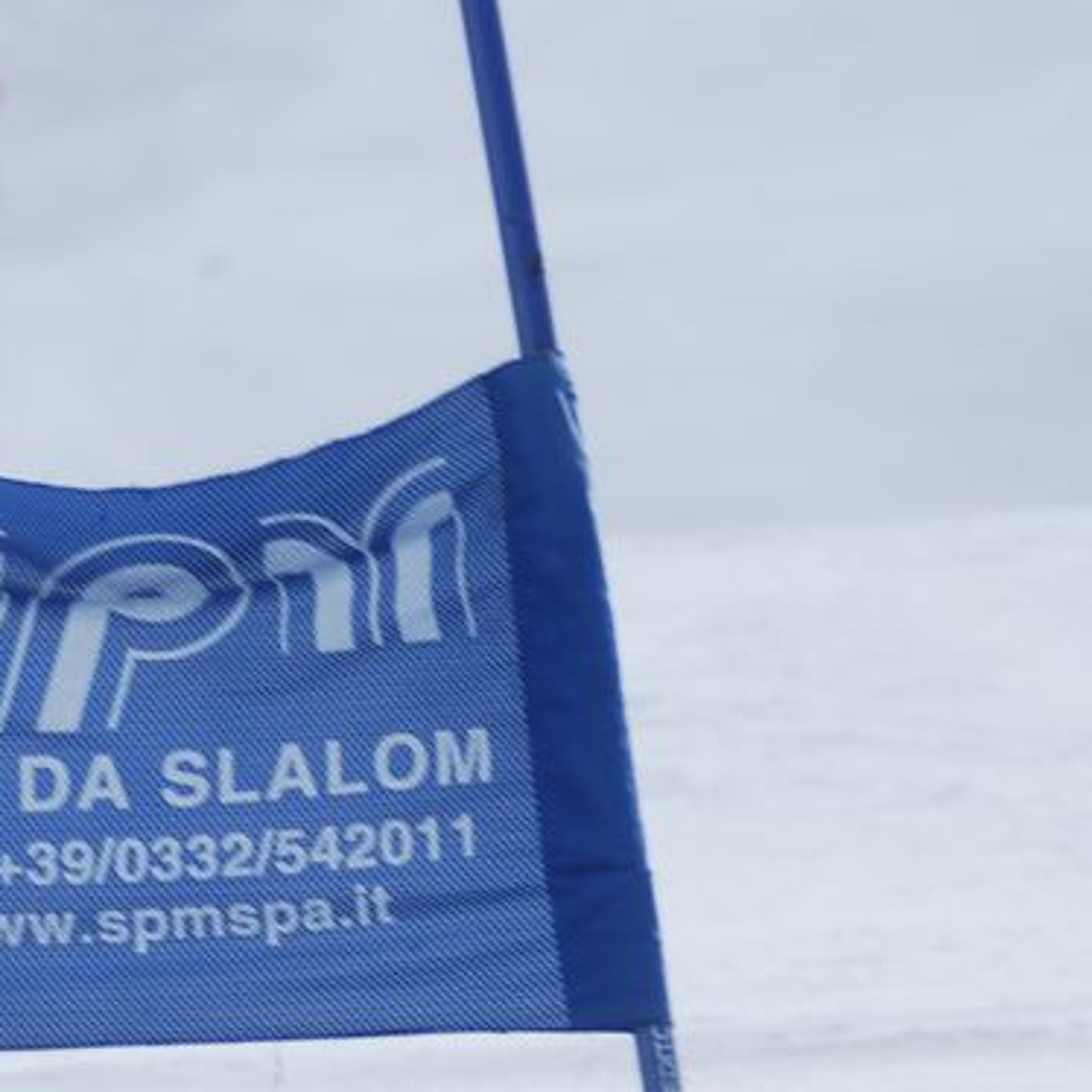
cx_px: -356
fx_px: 29230
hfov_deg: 2.1
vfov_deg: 2.1
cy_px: 1444
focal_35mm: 819
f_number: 5
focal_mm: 150
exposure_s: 1/1250
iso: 100
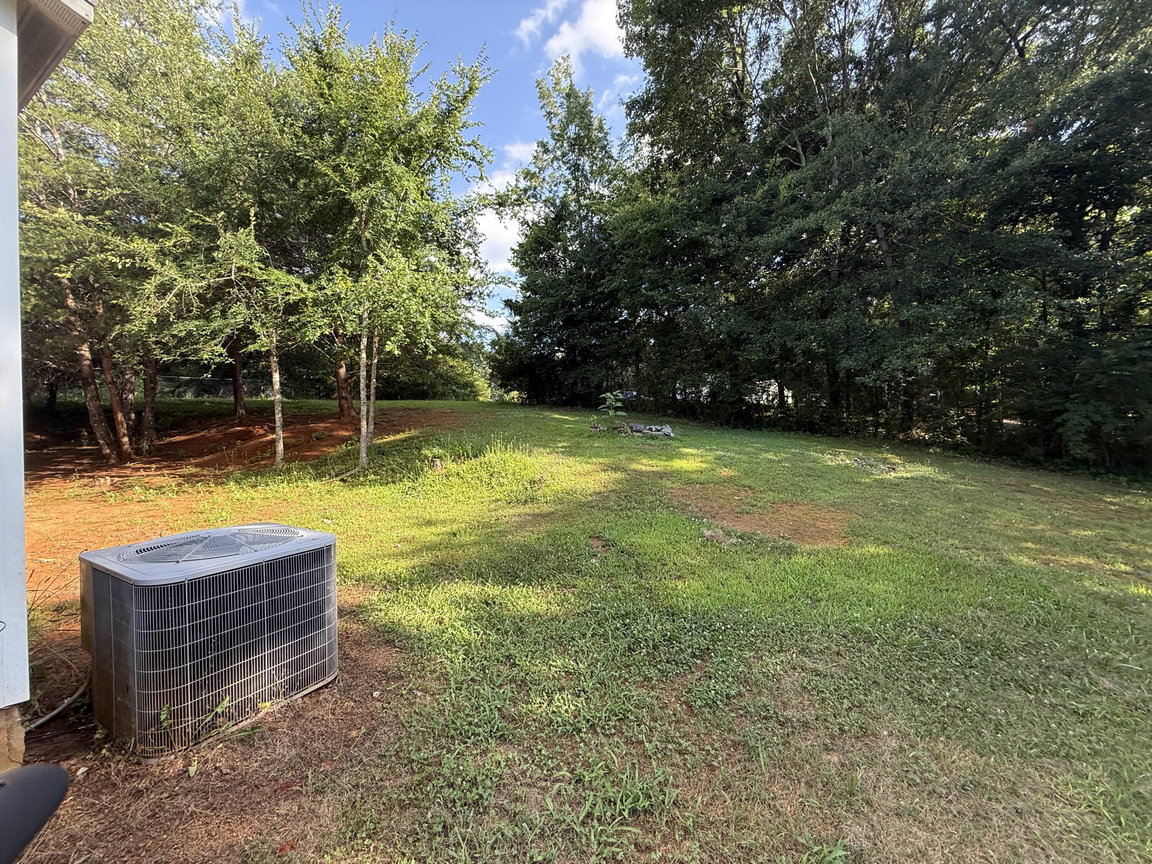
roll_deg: -0.2
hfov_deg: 102.1
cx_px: 576
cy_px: 432
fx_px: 466
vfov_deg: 85.7
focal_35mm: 14
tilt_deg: +0.5
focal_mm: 2.22
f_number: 2.2
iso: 64
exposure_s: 1/218
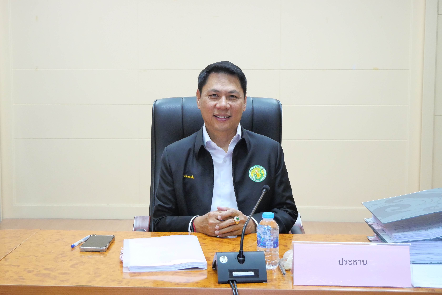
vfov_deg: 24.2
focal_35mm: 56
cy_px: 148
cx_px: 221
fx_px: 688
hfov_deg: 35.6
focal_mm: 27
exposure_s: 1/30
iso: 3200
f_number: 5
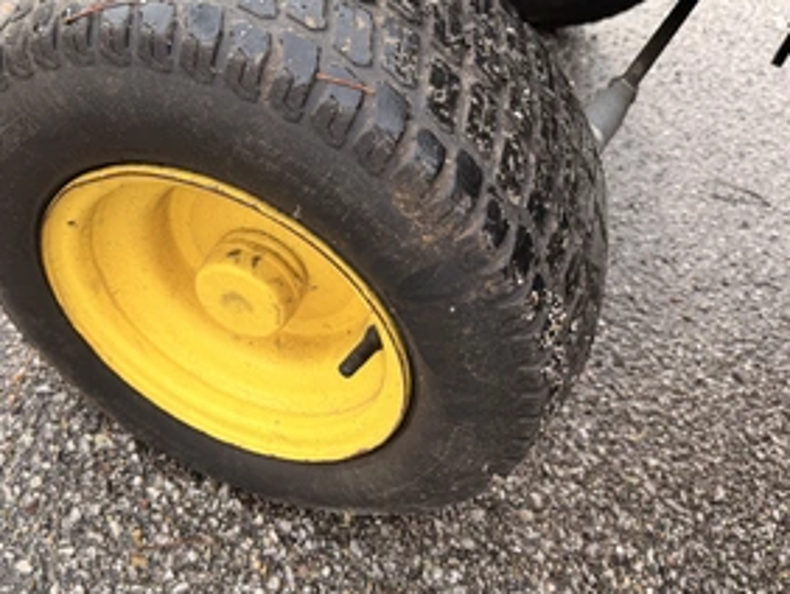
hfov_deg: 53.6
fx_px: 777
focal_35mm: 34
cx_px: 328
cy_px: 291
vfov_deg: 41.8
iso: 64
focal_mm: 6.76
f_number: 1.78
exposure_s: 1/212
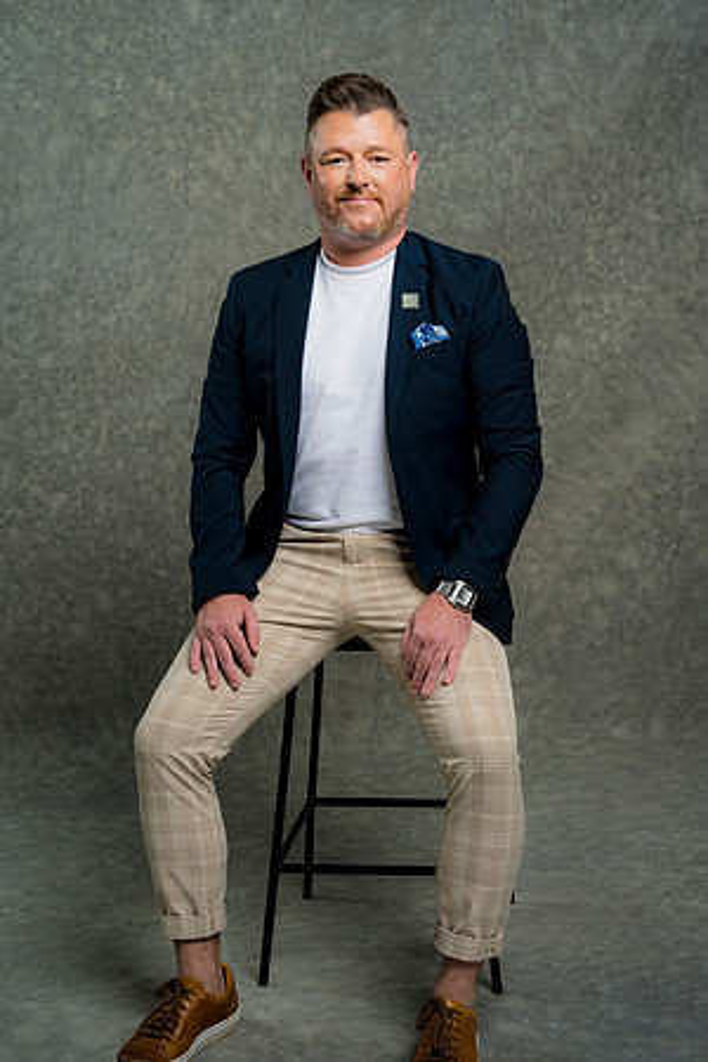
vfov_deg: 36.2
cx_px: 354
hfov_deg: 24.6
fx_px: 1622
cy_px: 531
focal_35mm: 55
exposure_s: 1/160
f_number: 4
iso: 125
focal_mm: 55
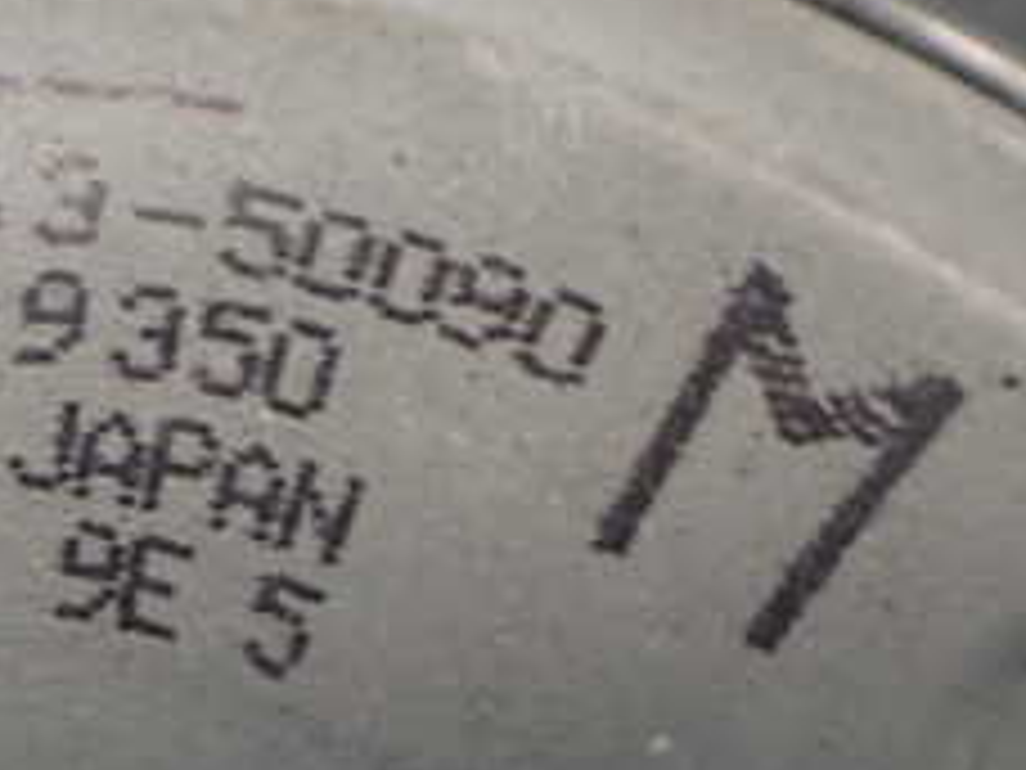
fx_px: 2342
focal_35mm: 79
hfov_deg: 23.1
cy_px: 365
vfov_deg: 18.7
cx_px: -135
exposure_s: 1/40
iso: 800
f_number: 2.3
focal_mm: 5.4
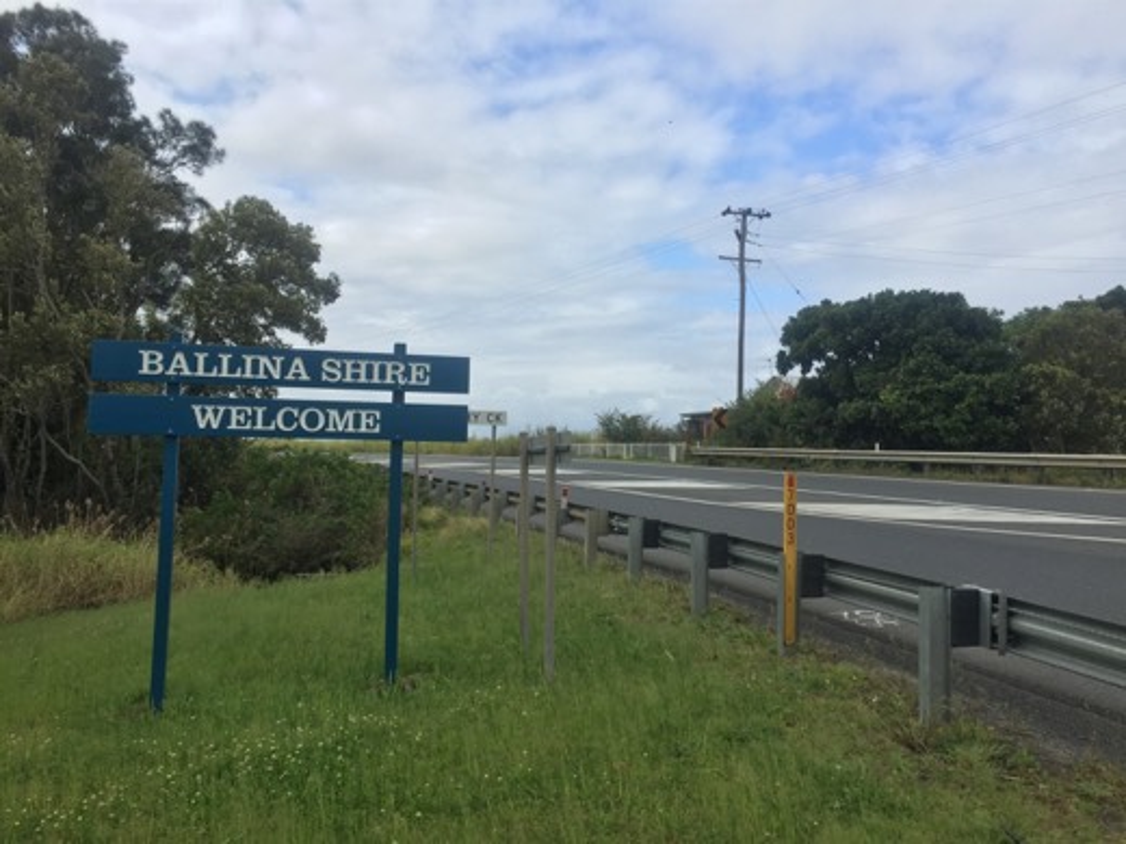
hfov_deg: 61.7
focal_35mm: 29
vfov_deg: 48.2
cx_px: 563
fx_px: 943
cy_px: 422
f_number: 2.2
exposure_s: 1/1582
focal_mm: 4.15
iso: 32
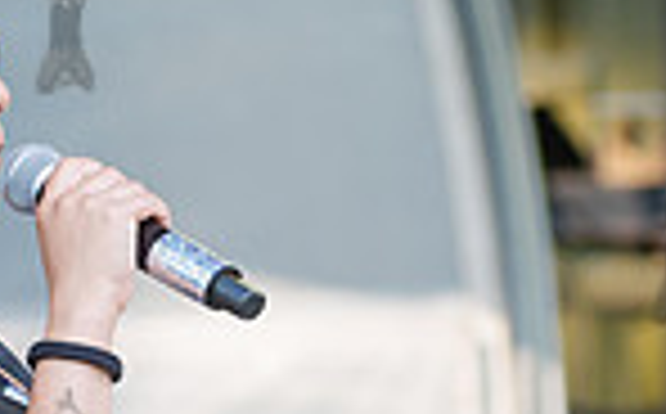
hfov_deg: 2.3
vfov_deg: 1.5
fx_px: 16311
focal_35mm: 900
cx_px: -1
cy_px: 317
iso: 320
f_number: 4.5
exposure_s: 1/125
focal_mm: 170
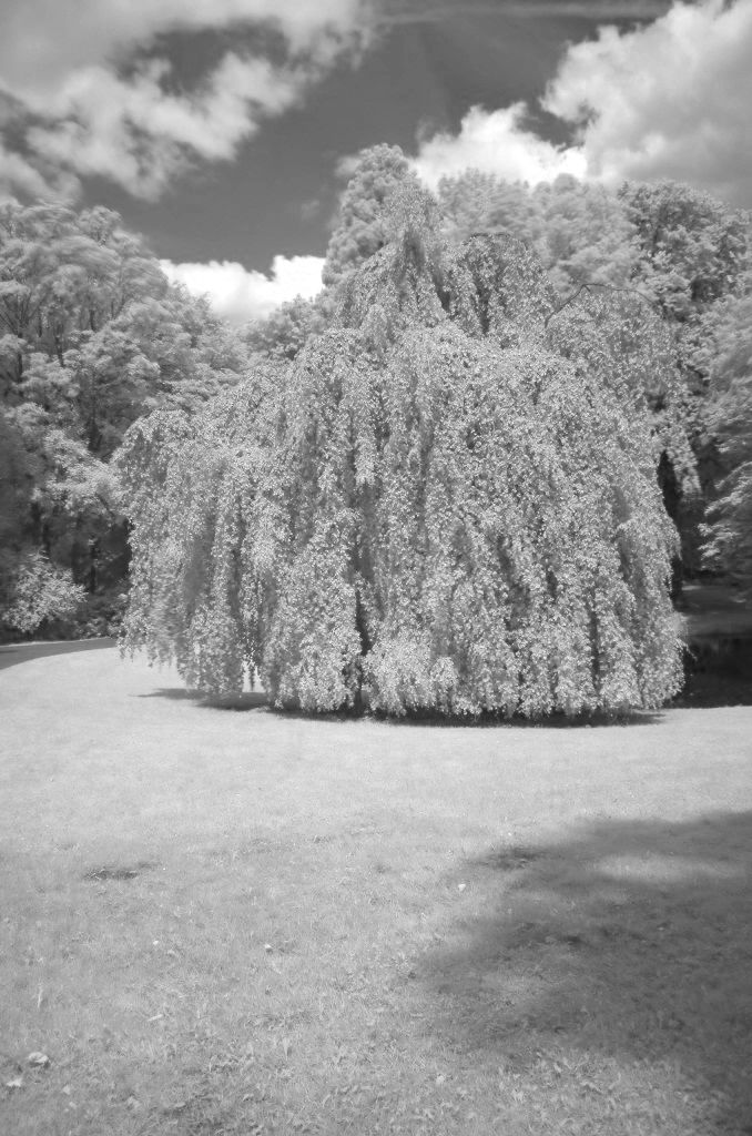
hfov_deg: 41.5
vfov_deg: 59.6
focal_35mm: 32
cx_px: 376
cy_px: 568
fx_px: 992
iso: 320
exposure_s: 2
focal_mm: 21
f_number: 5.6
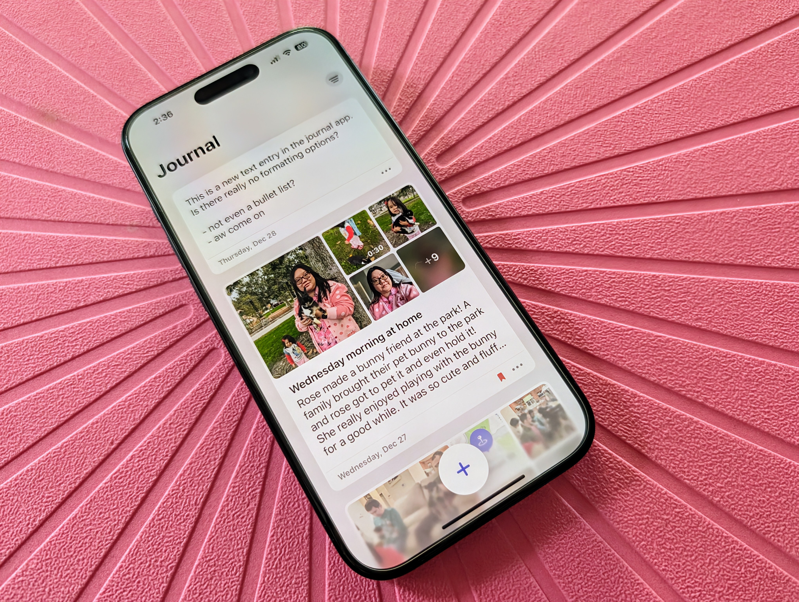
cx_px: 400
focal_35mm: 24
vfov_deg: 56.9
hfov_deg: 71.5
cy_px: 301
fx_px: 555
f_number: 1.68
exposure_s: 1/78.9
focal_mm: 6.9
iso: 619
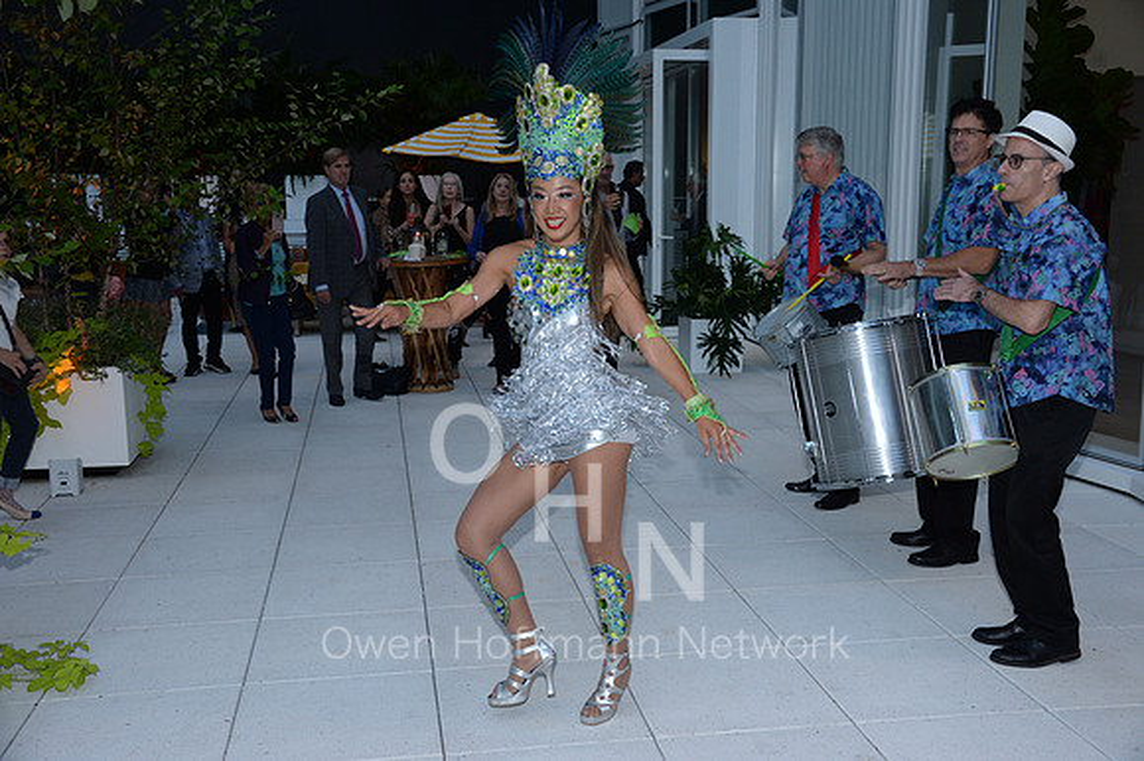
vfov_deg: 33.4
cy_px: 380
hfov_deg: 48.5
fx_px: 1270
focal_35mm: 40
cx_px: 572
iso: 1000
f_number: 5.6
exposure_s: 1/250
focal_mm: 40
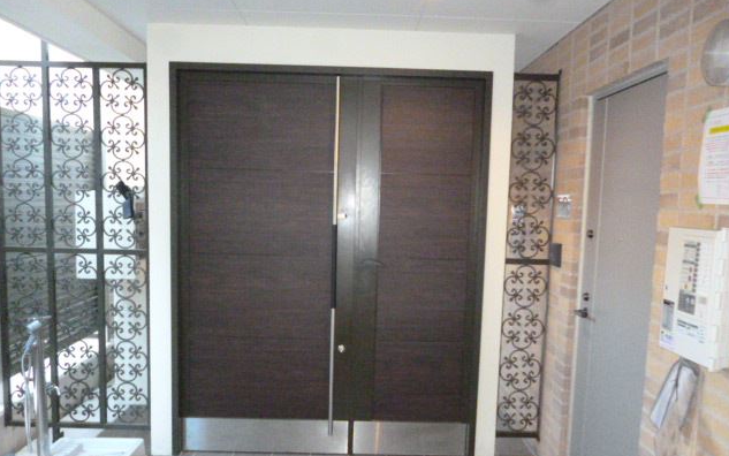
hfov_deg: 62.9
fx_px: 596
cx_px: 365
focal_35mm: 30
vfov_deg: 41.7
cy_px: 271
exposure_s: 1/60
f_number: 3.1
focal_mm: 5
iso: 1600
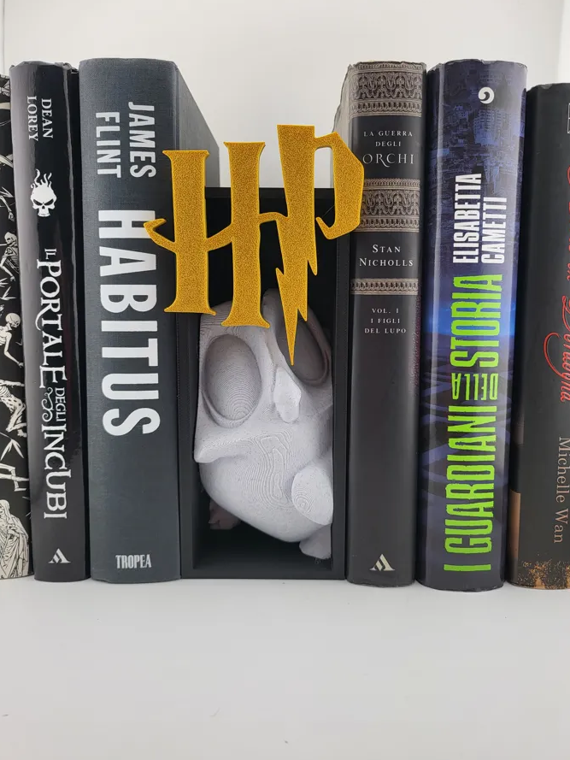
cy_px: 356
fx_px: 593
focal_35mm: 27
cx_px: 305
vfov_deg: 65.3
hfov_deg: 51.3
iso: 40
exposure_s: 1/450
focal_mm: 5
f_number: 1.8
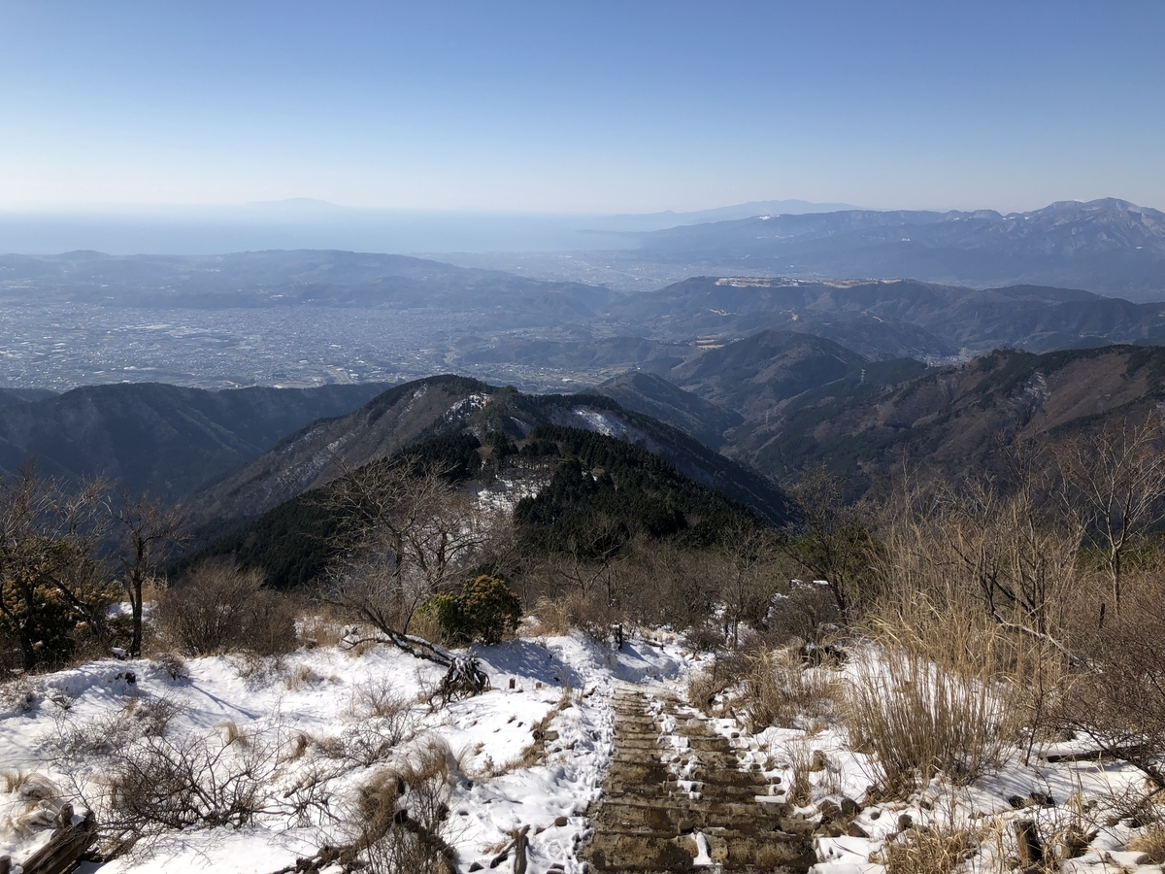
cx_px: 582
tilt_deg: -15.4
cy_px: 437
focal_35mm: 28
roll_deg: -1.5
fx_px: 942
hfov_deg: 63.4
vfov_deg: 49.7
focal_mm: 3.99
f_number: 1.8
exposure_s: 1/2825
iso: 20
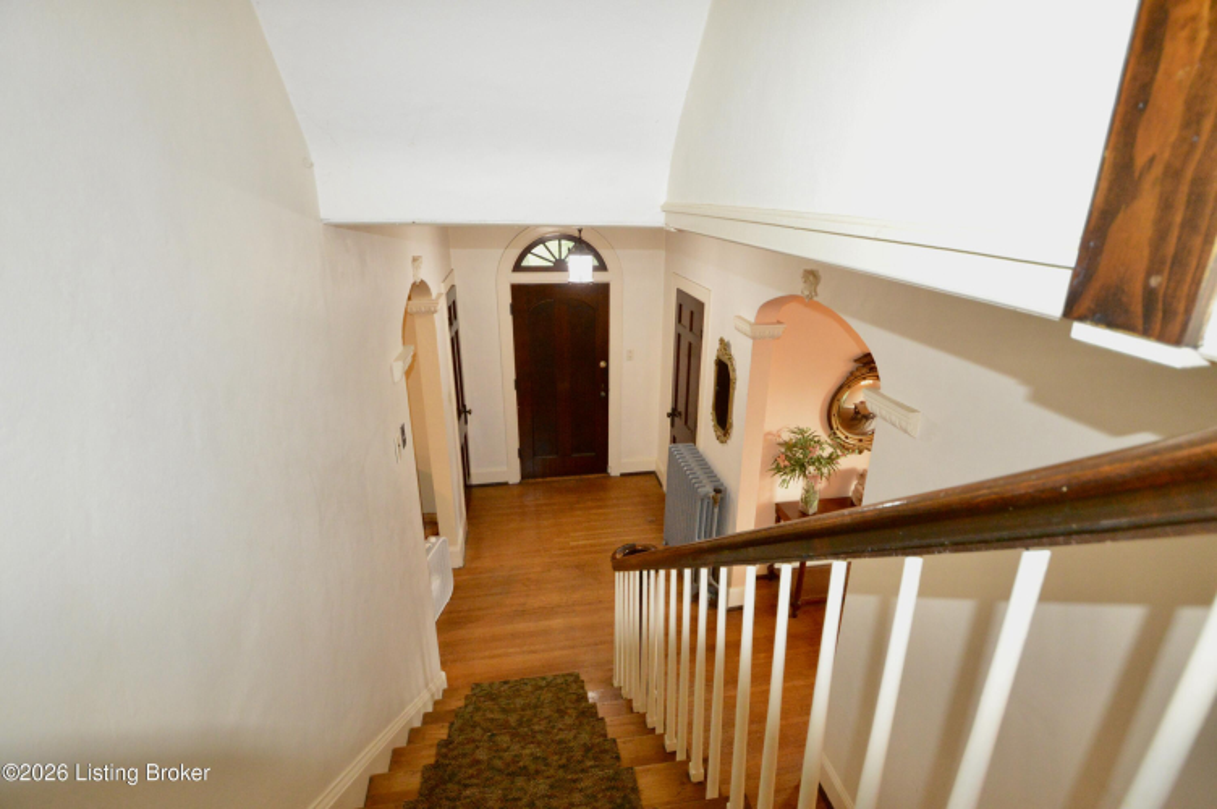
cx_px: 608
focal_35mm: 16
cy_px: 404
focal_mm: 10.5
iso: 2500
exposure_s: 1/60
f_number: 3.5
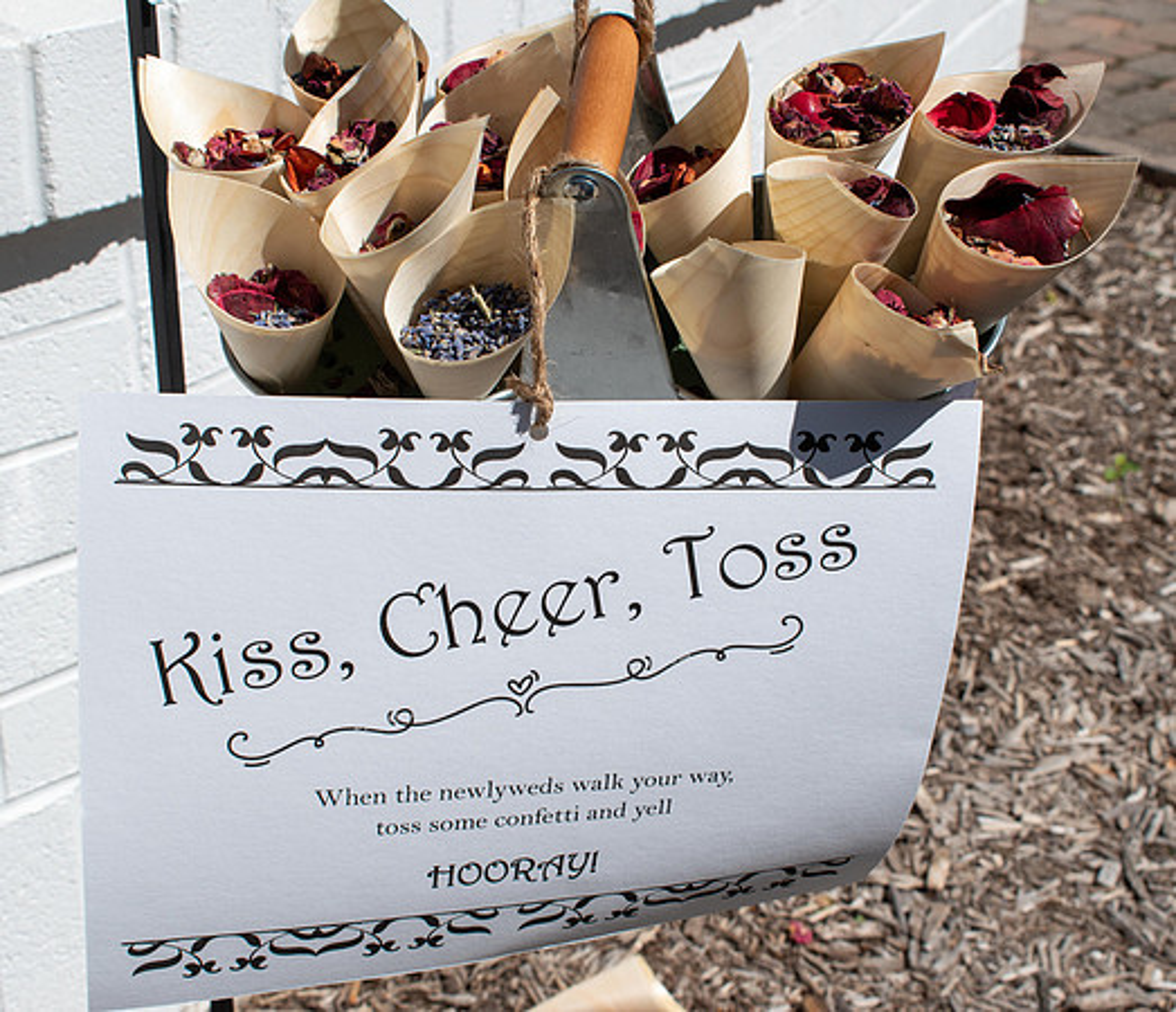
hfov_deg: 30.6
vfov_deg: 26.5
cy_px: 506
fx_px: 2150
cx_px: 602
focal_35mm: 60
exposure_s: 1/500
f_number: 11
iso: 200
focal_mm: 34
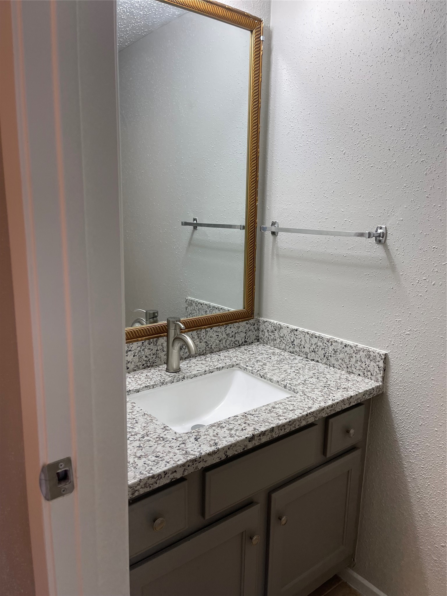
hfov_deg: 53.1
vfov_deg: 67.3
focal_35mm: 26
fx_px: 448
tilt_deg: -12.0
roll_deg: +0.0
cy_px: 298
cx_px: 224
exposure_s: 1/120
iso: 64
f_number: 1.6
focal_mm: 5.1
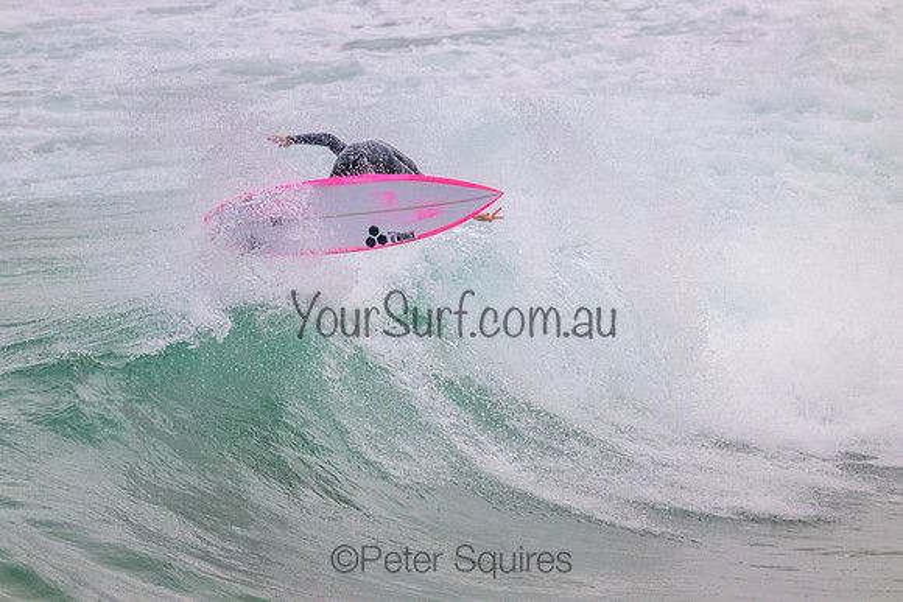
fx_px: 20070
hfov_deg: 2.6
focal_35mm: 800
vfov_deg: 1.7
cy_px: 301
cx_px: 452
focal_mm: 800
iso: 6400
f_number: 11
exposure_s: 1/1250
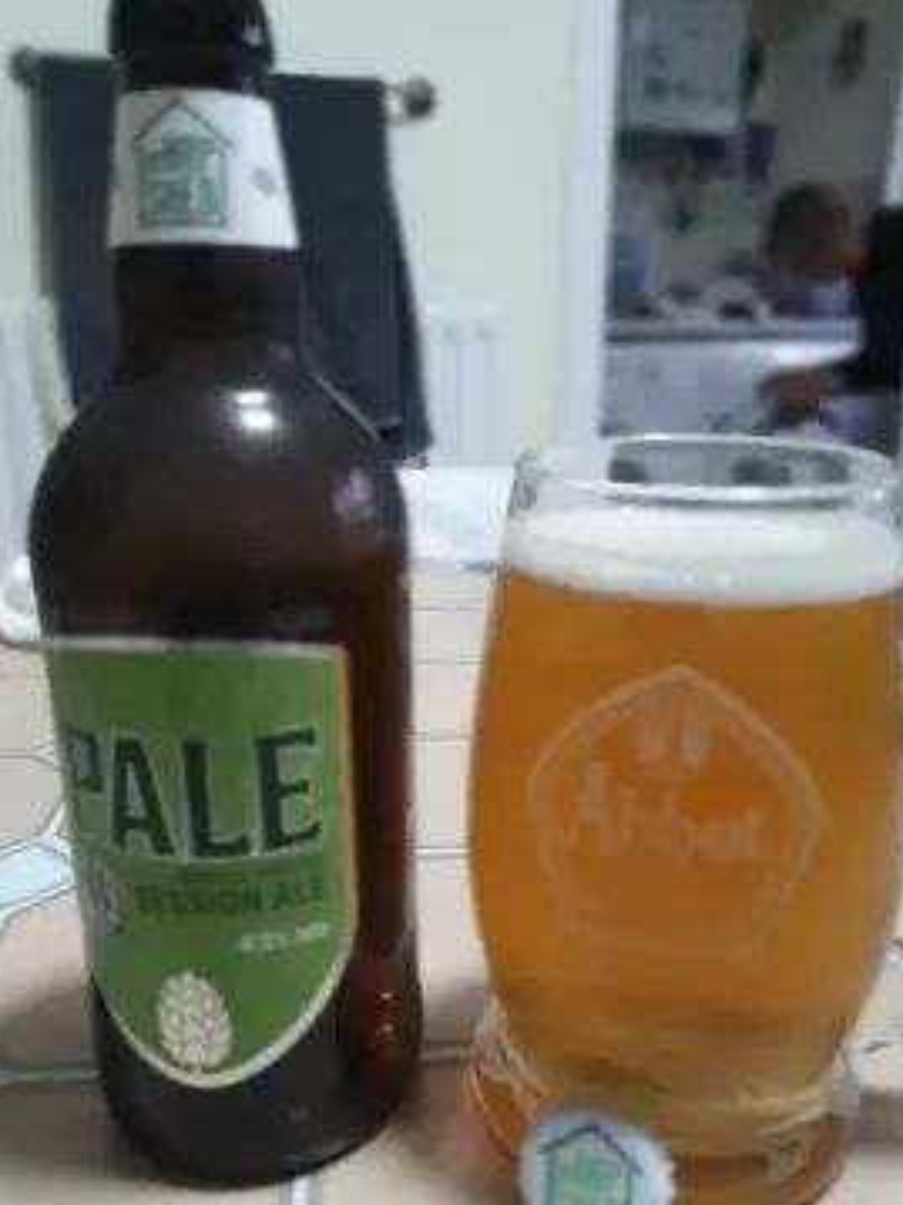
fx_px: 1009
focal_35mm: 29
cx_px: 477
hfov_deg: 48.2
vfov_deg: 61.6
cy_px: 641
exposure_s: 1/100
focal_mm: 4.32
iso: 250
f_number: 1.5
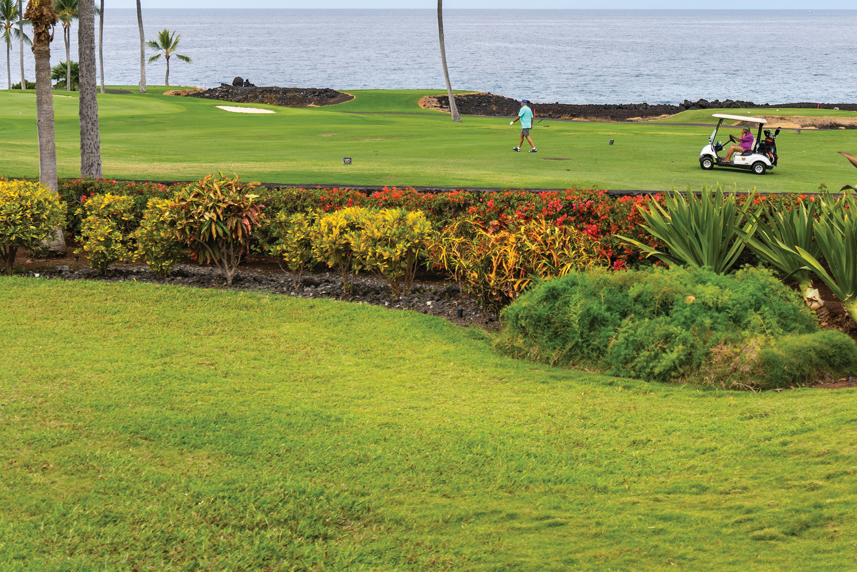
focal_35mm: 79
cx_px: 473
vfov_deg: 16.9
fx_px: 1881
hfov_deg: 25.7
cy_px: -18
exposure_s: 1/1000
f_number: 4
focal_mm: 35
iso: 100
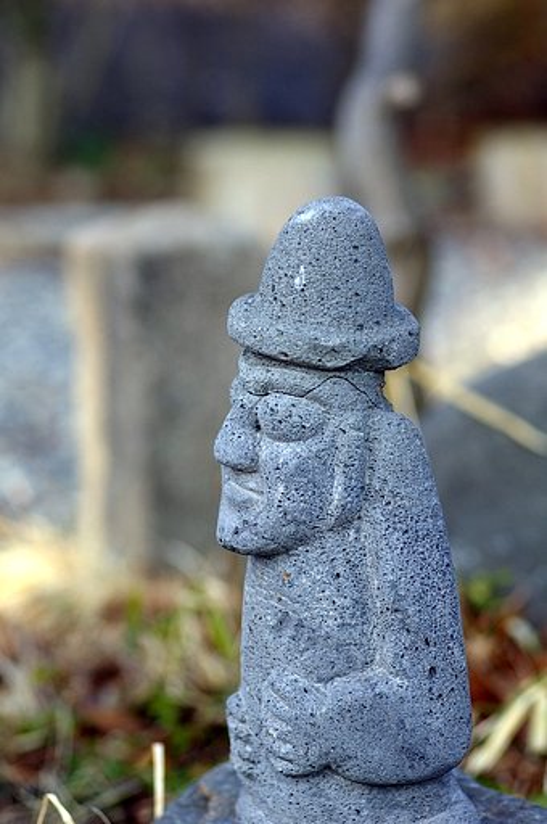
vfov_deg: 17.7
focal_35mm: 116
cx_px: 274
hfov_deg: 11.8
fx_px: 2639
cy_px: 412
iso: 200
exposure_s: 1/400
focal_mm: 77
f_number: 4
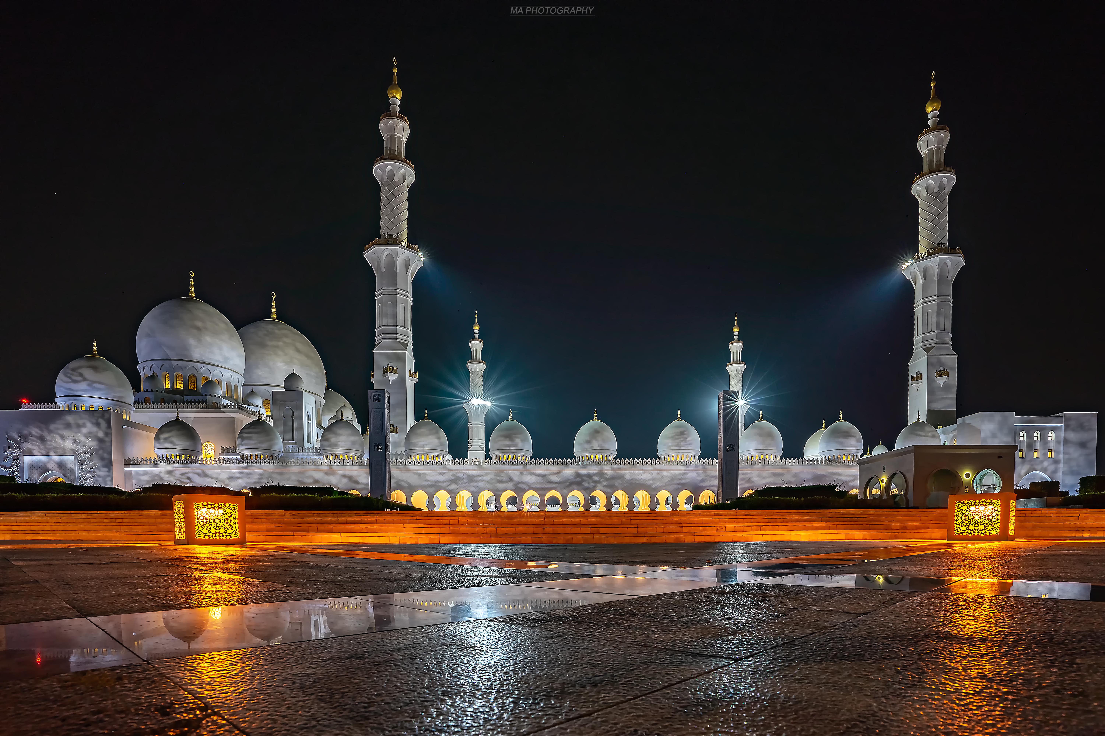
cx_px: 552
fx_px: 522
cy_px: 368
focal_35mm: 17
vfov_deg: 70.4
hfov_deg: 93.3
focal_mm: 17
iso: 100
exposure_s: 1
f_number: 11
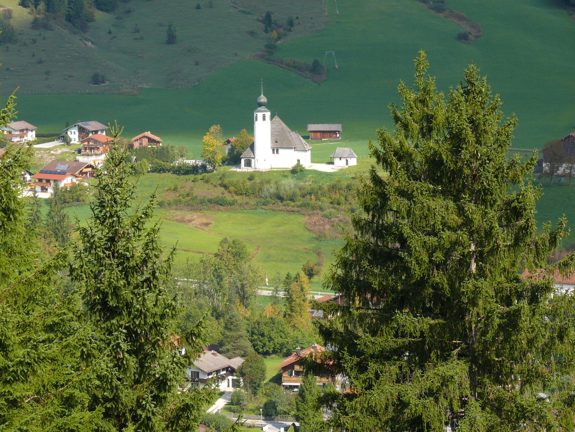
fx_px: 2359
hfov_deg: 13.9
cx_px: 288
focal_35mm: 142
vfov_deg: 10.4
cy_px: 216
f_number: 5.6
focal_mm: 30.1
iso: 100
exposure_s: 1/250
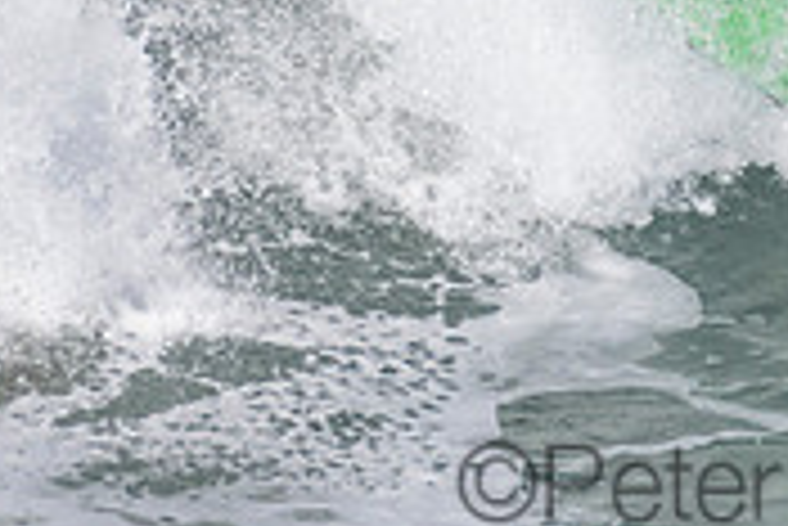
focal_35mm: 2482
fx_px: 54372
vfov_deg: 0.6
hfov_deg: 0.8
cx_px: 806
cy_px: -263
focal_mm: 500
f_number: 5.6
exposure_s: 1/4000
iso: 560
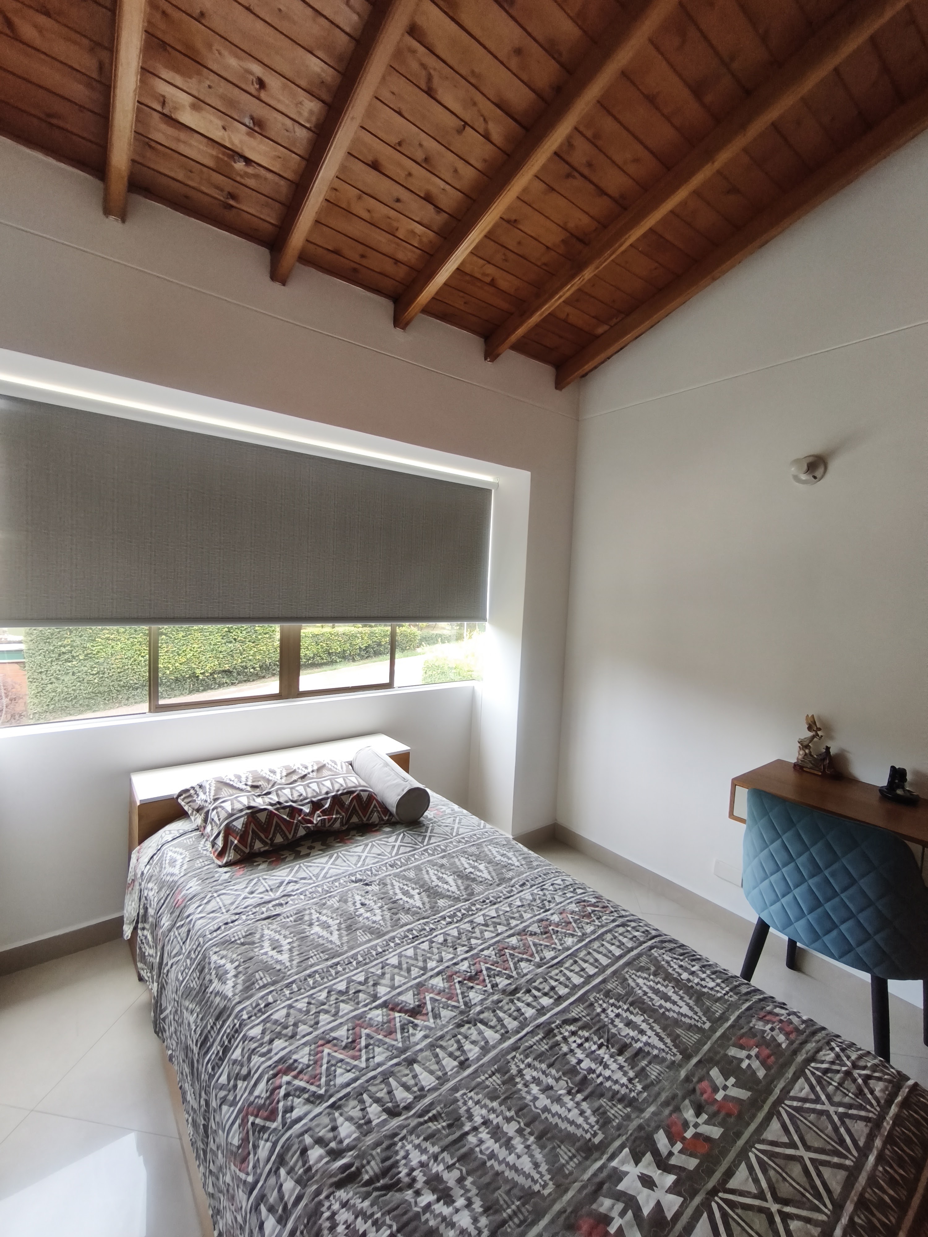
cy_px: 618
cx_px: 464
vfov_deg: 98.2
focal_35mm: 15
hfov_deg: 81.7
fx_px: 536
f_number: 2.2
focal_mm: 1.91
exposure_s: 1/120
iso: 80
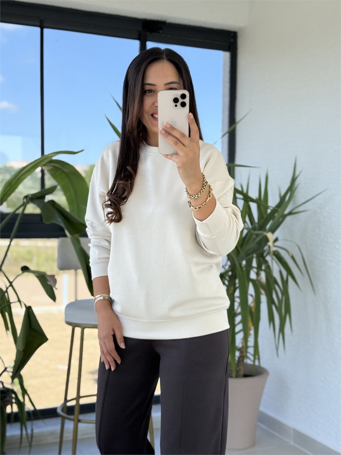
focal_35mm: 48
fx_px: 630
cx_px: 170
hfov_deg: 30.3
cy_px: 228
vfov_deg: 39.7
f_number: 1.78
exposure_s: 1/747
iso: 80
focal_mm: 6.76
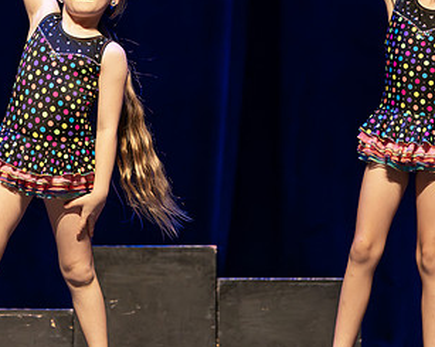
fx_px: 4656
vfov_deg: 4.3
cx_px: 105
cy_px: 58
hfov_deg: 5.3
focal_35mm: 362
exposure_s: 1/640
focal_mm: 150
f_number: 2.8
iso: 3200
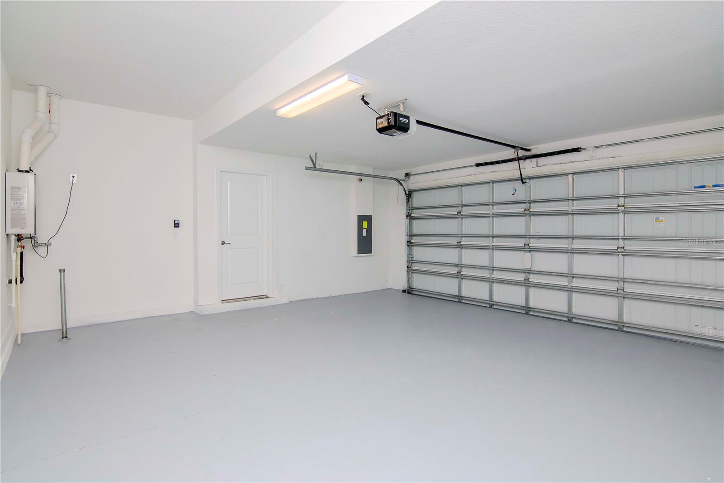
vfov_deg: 72.0
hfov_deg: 95.0
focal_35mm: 16
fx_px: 332
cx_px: 362
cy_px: 242
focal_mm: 11
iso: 640
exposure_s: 1/125
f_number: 8
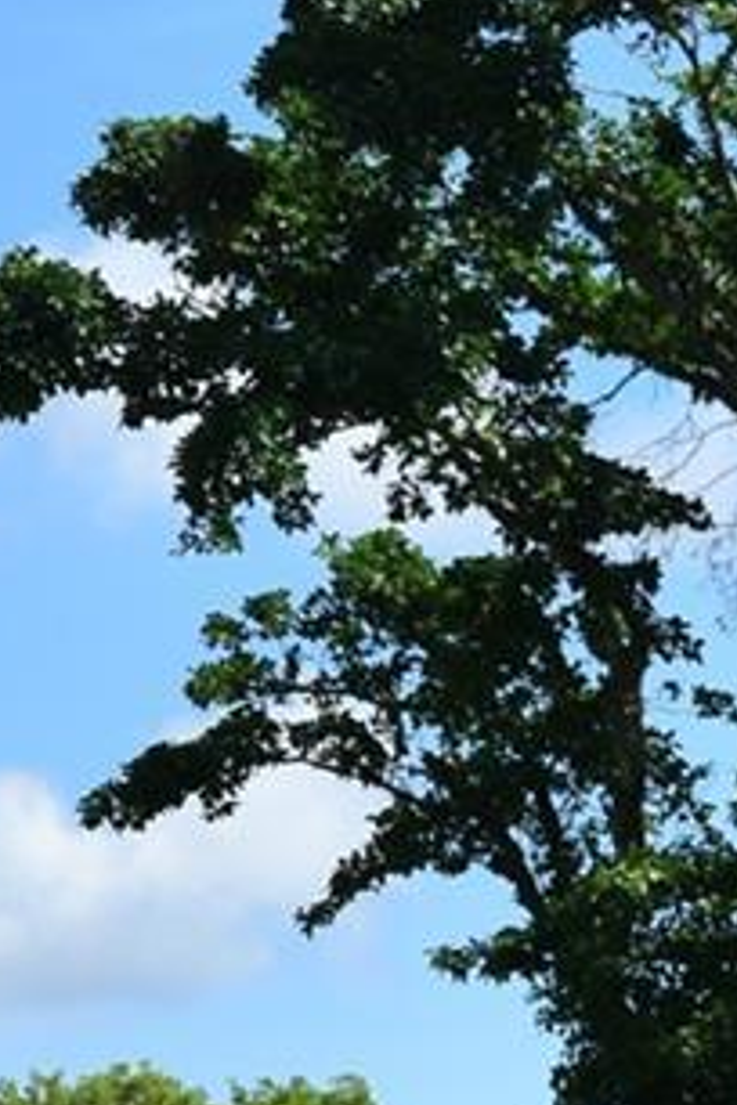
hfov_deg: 4.9
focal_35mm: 275
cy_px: 1672
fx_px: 8432
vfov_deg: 7.4
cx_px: -676
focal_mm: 35
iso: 100
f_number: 10
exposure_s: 1/200
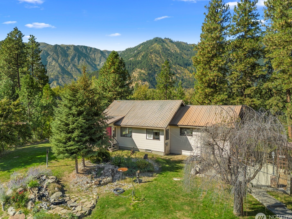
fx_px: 228
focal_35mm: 27
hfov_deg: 65.3
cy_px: 103
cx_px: 144
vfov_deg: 51.3
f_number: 1.7
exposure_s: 1/240
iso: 130
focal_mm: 6.72
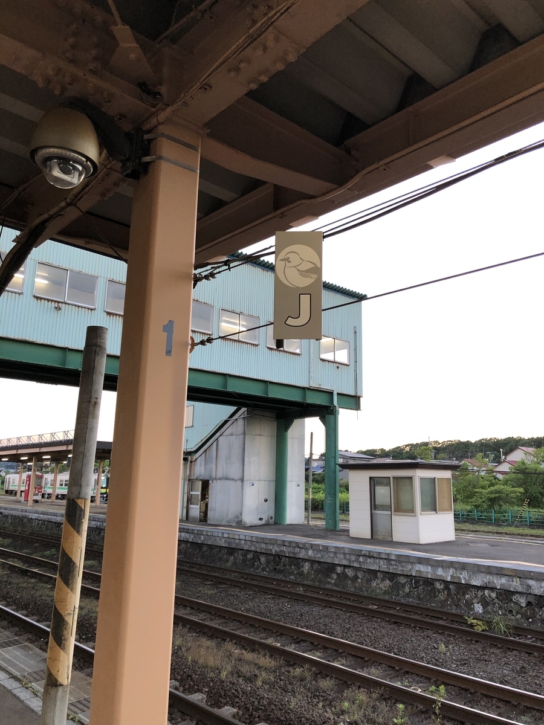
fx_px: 587
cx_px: 272
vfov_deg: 63.4
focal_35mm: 28
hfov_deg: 49.7
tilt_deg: +12.3
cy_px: 362
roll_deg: -2.9
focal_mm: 3.99
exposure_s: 1/60
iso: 32
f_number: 1.8
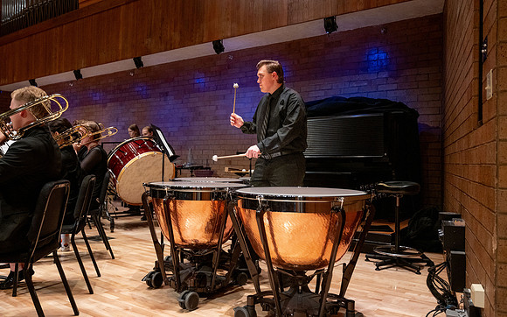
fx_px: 430
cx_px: 245
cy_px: 160
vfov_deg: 40.4
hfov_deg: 61.1
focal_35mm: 31
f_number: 4
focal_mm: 29.5
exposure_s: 1/250
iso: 2000
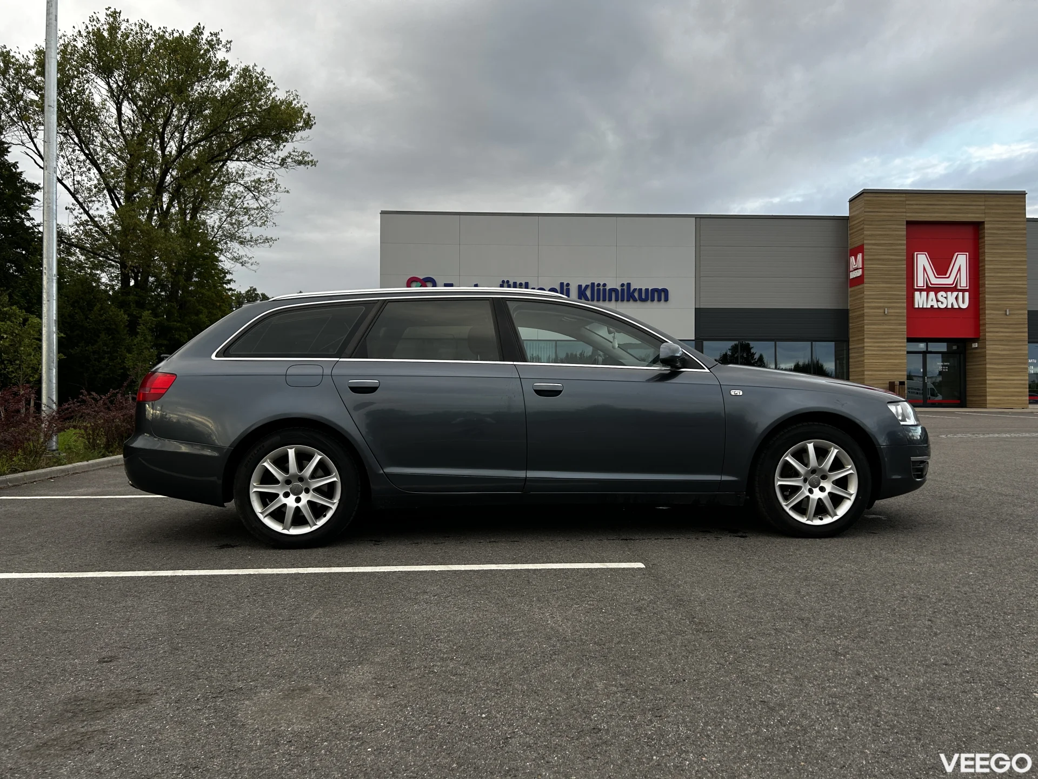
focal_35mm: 26
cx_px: 519
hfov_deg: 67.3
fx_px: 780
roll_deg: -0.2
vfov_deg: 53.1
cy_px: 390
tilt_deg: +1.2
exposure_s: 1/466
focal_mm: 5.7
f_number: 1.5
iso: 50
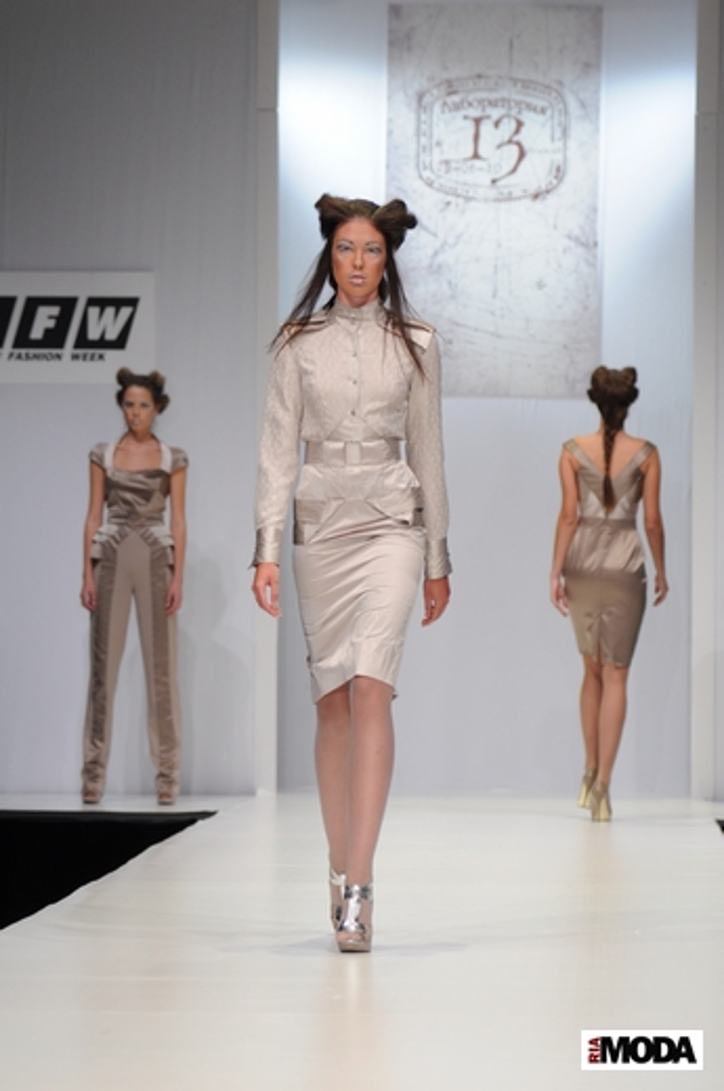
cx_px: 362
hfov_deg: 8.7
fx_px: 4767
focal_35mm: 158
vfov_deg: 13.1
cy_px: 546
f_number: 3.5
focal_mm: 105
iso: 640
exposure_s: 1/250
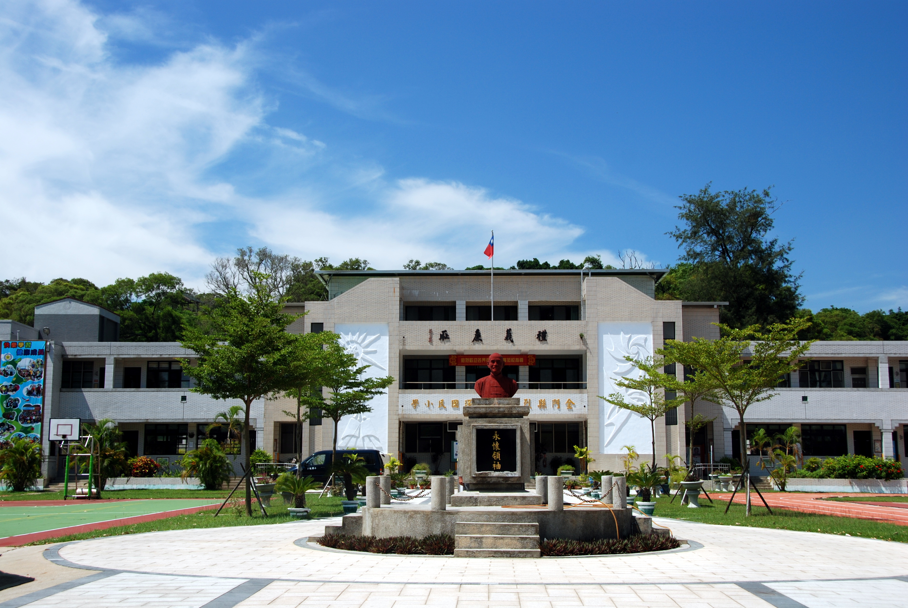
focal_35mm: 44
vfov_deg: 30.9
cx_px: 454
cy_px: 304
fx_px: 1098
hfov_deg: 44.9
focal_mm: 29
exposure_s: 1/160
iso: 100
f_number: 6.3
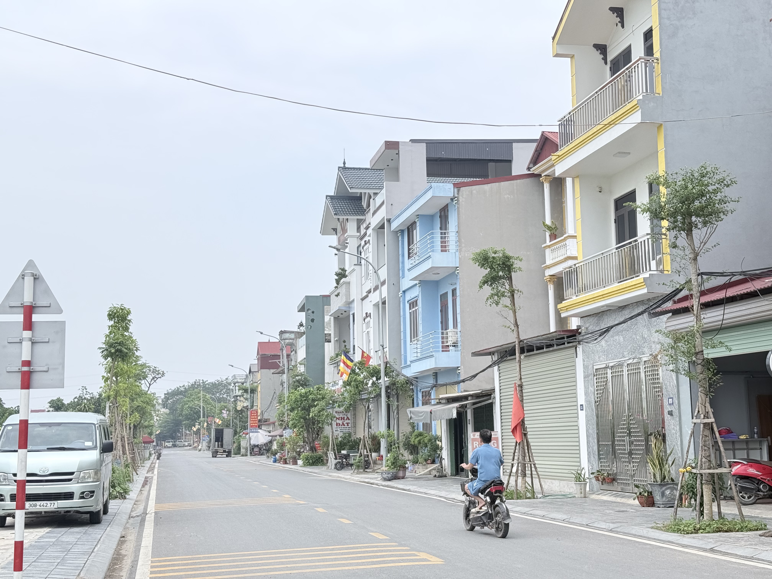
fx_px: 1070
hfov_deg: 39.7
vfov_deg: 30.3
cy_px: 290
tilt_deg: +9.1
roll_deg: +1.7
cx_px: 386
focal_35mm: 48
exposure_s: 1/1608
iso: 100
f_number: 1.78
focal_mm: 6.76
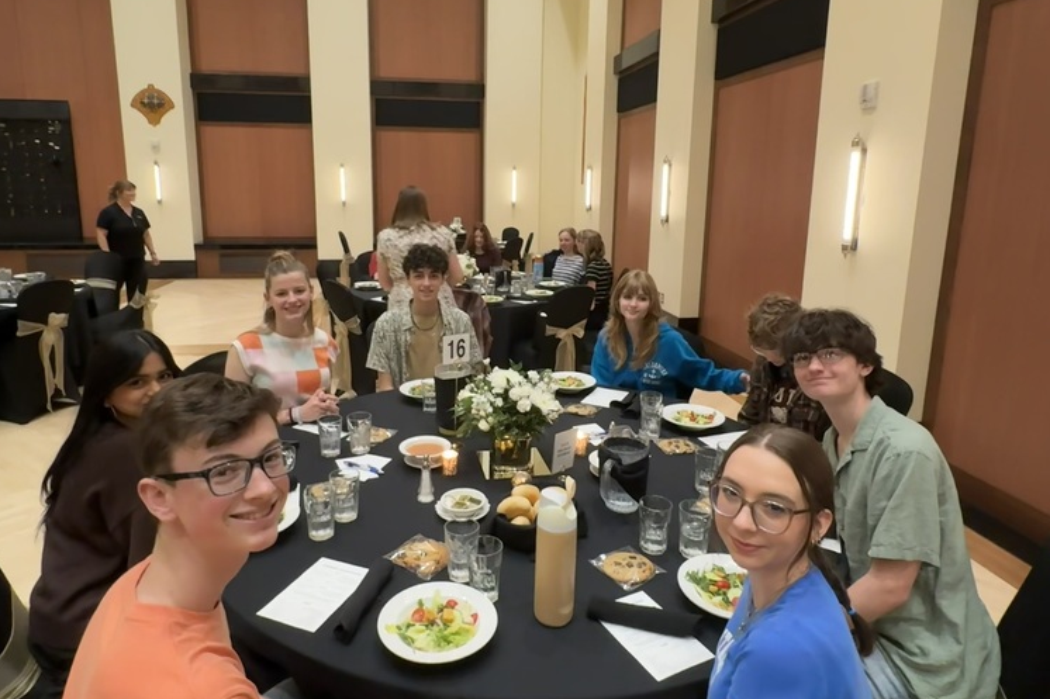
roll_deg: -1.5
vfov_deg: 61.6
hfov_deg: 84.0
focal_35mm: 20
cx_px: 511
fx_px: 583
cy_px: 300
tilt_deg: -10.8
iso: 500
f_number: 2.2
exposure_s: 1/60
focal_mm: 2.22
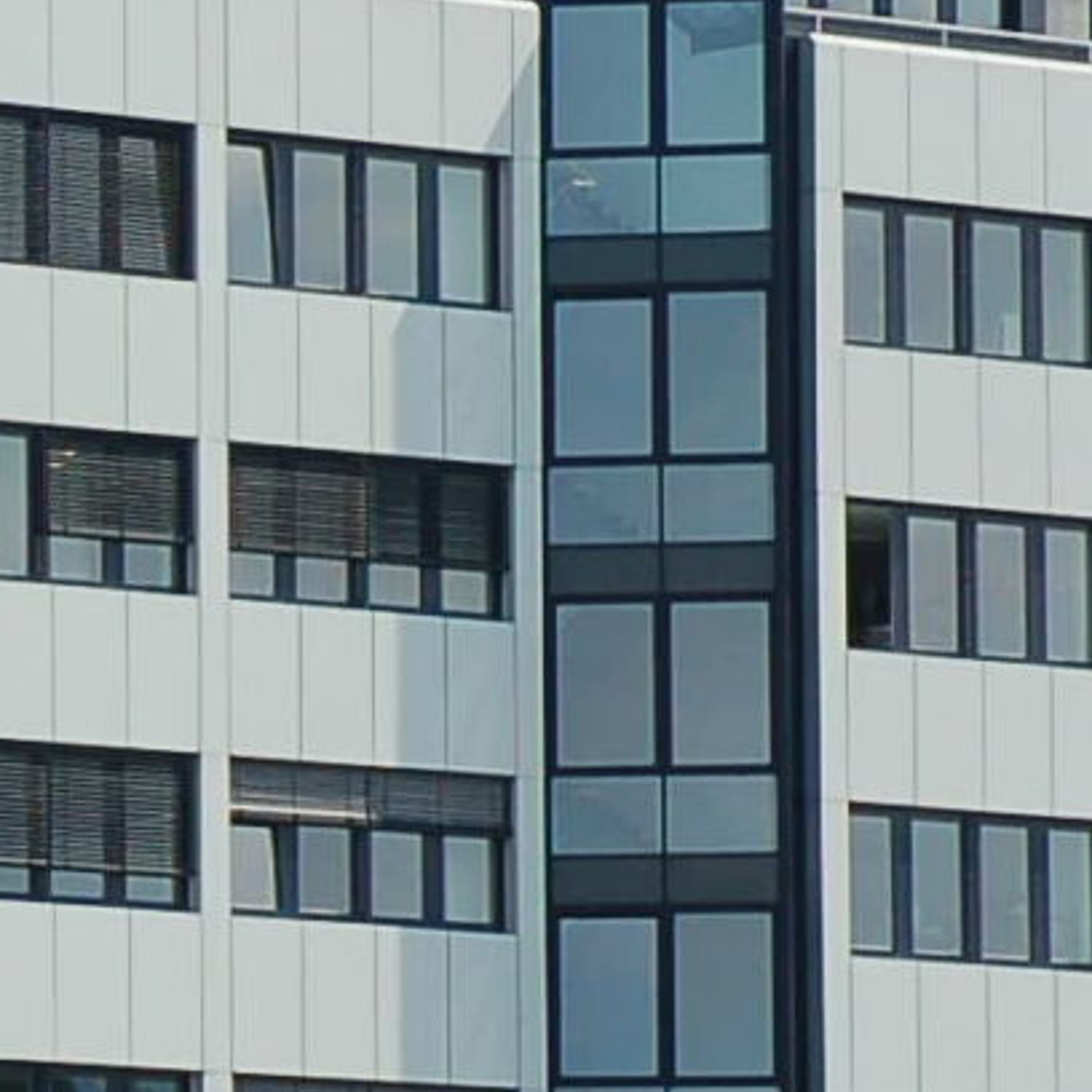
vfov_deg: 4.8
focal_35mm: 368
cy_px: 707
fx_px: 13134
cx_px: -1906
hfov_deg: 4.6
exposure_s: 1/250
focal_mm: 46
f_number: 10
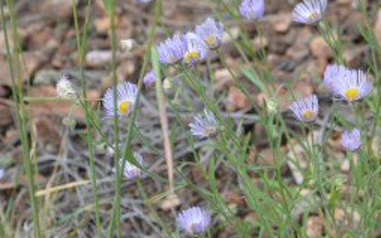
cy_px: 58
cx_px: 354
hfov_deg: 12.6
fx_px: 1714
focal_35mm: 165
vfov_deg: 7.9
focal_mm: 55
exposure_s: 1/125
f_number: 8
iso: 280
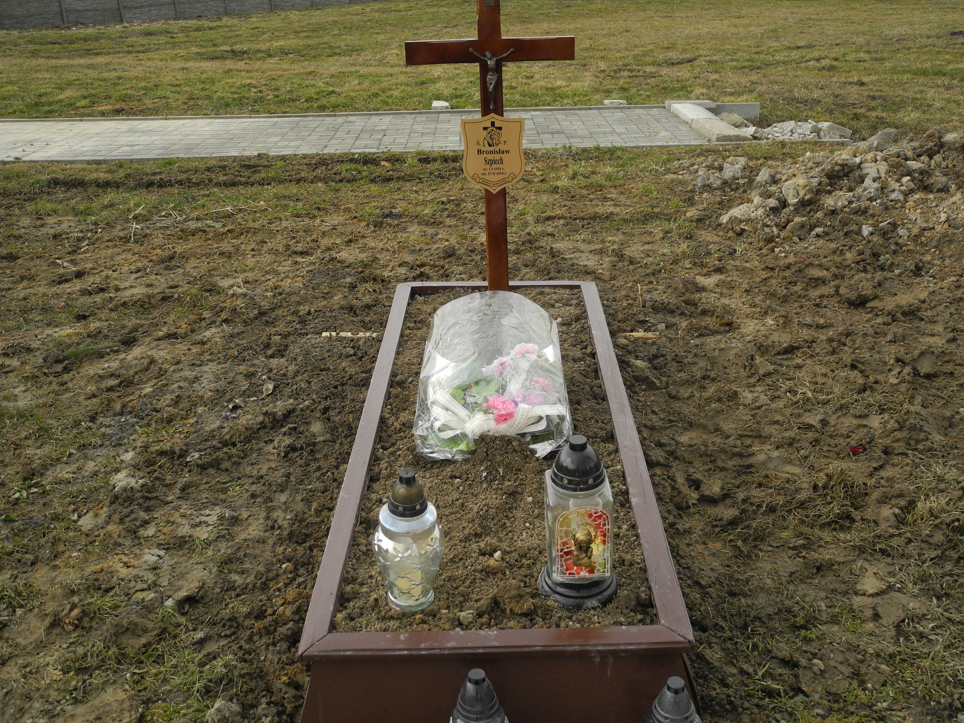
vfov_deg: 40.7
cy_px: 362
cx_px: 482
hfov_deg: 52.6
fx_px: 975
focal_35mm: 35
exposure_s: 1/400
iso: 100
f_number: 3.2
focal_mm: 7.4
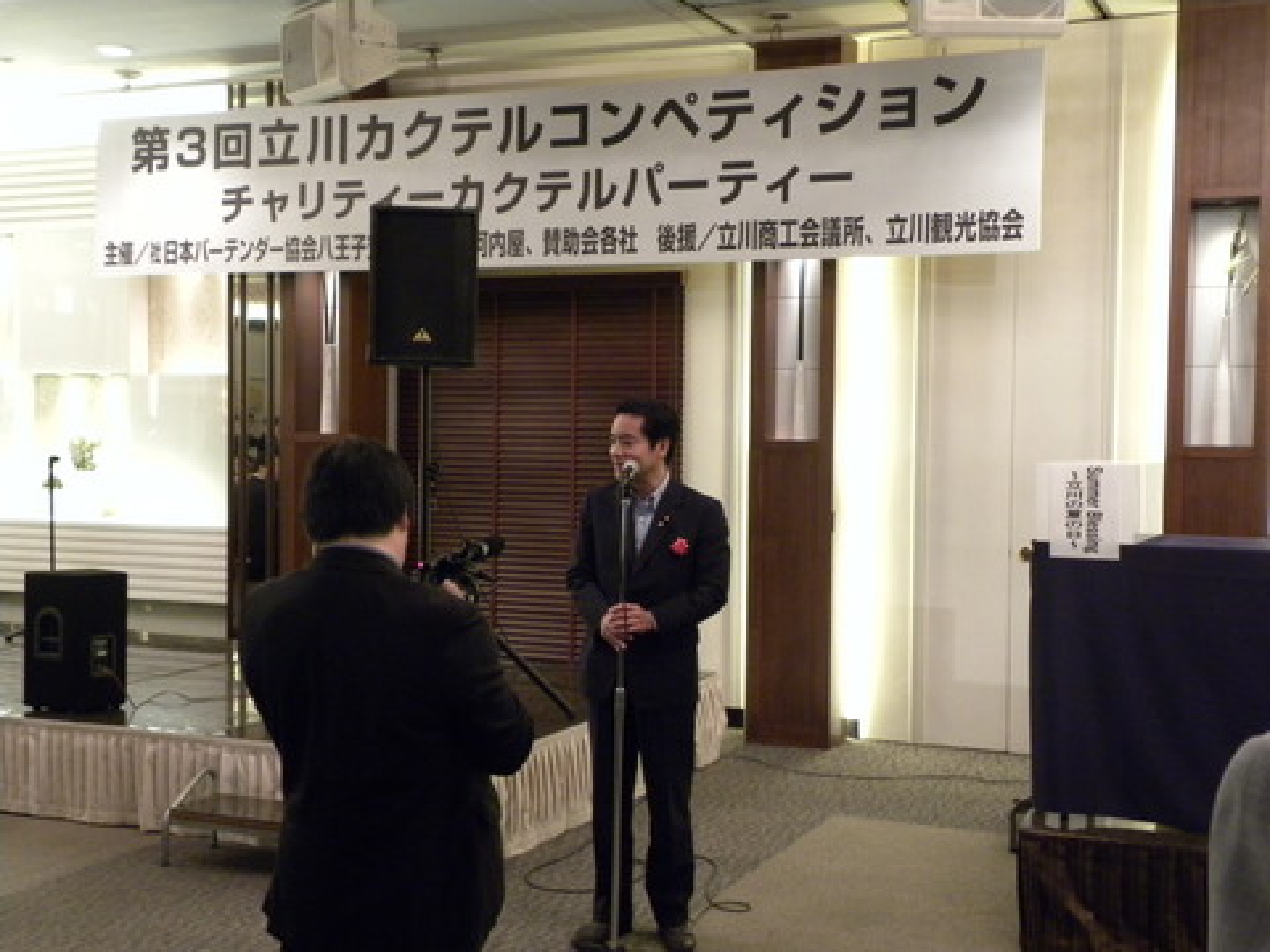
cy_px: 476
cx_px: 635
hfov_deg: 41.2
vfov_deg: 31.5
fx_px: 1688
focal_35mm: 46
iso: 400
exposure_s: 1/23.5
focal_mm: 8.2
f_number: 3.2
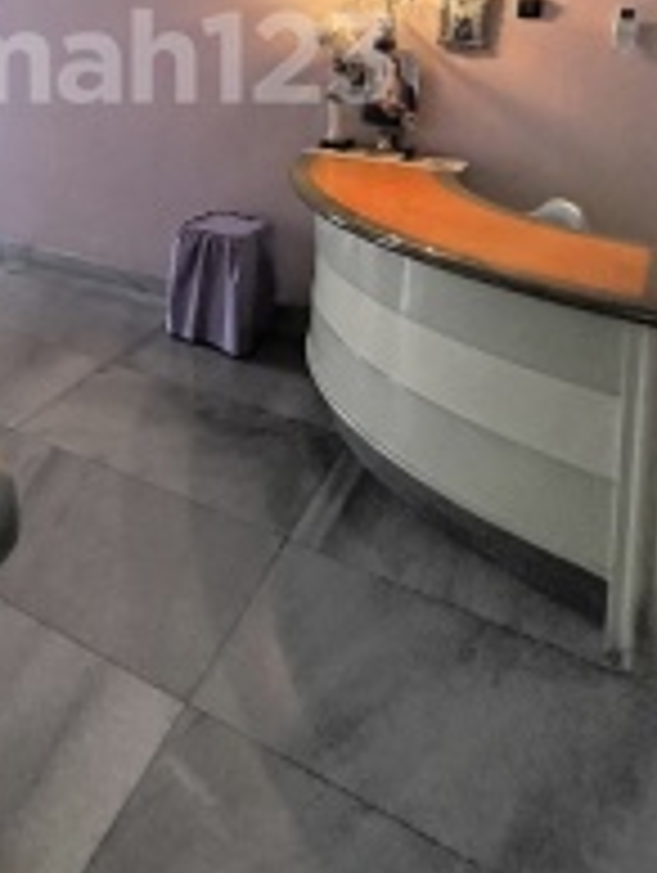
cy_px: 56
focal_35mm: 33
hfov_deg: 39.2
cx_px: 38
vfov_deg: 48.3
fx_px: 833
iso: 640
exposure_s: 1/25
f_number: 2.2
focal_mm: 1.65
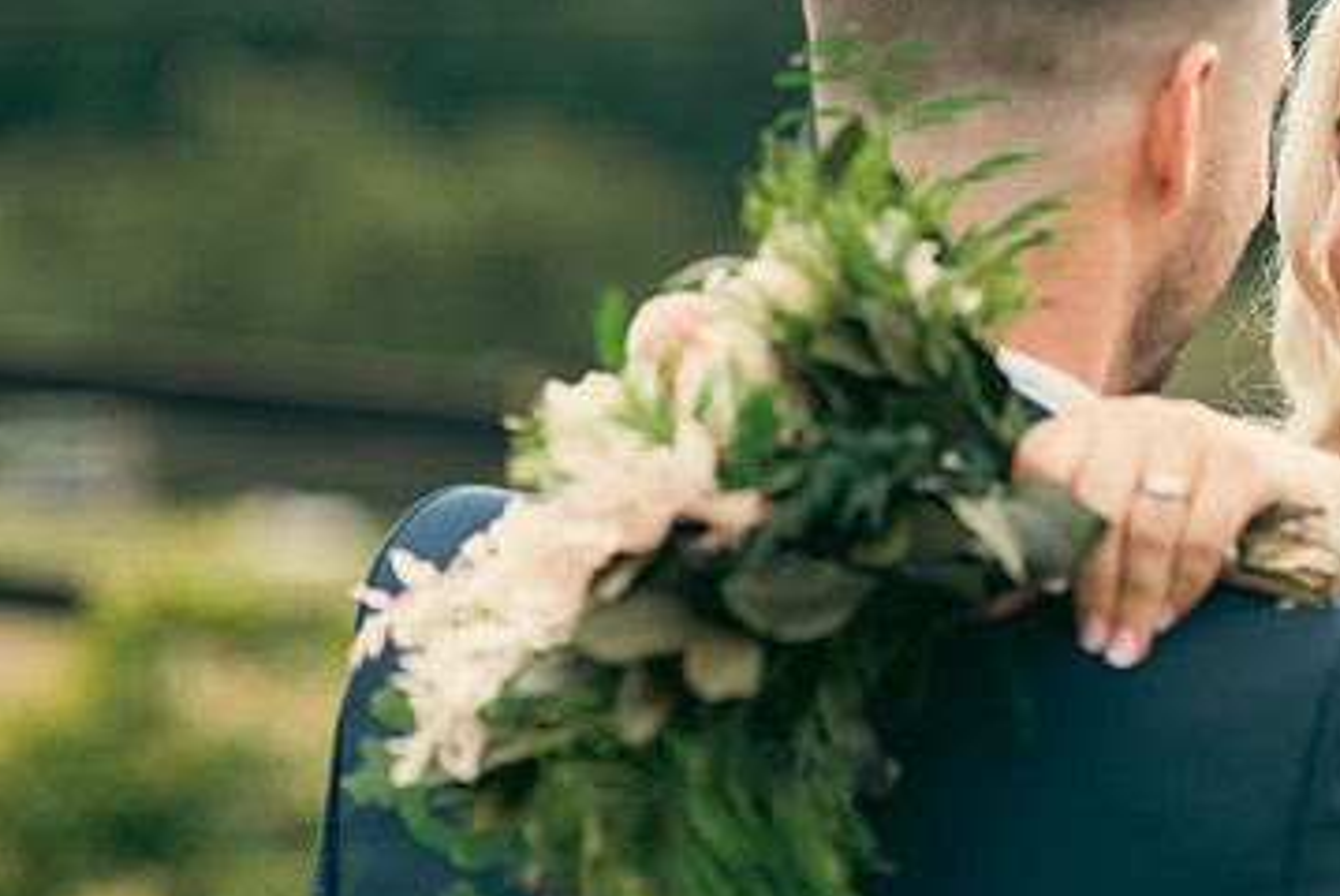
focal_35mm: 218
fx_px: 8121
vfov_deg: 6.3
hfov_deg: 9.4
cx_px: 959
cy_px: 345
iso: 125
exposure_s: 1/320
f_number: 3.5
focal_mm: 135
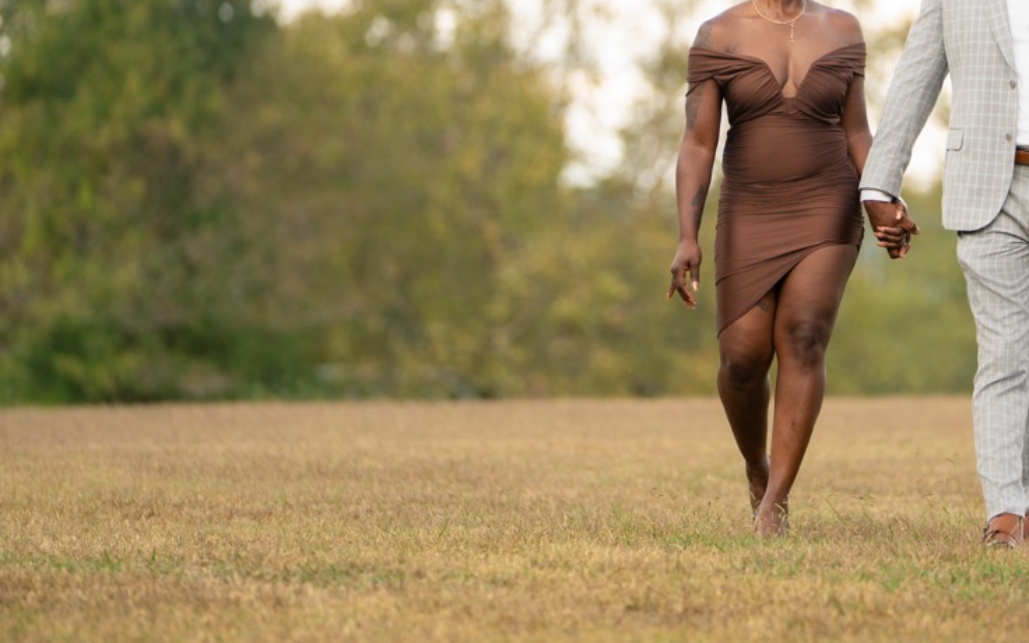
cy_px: 94
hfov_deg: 7.7
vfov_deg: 4.8
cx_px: 784
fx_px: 7684
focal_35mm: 274
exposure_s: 1/1000
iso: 400
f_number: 2.8
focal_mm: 165
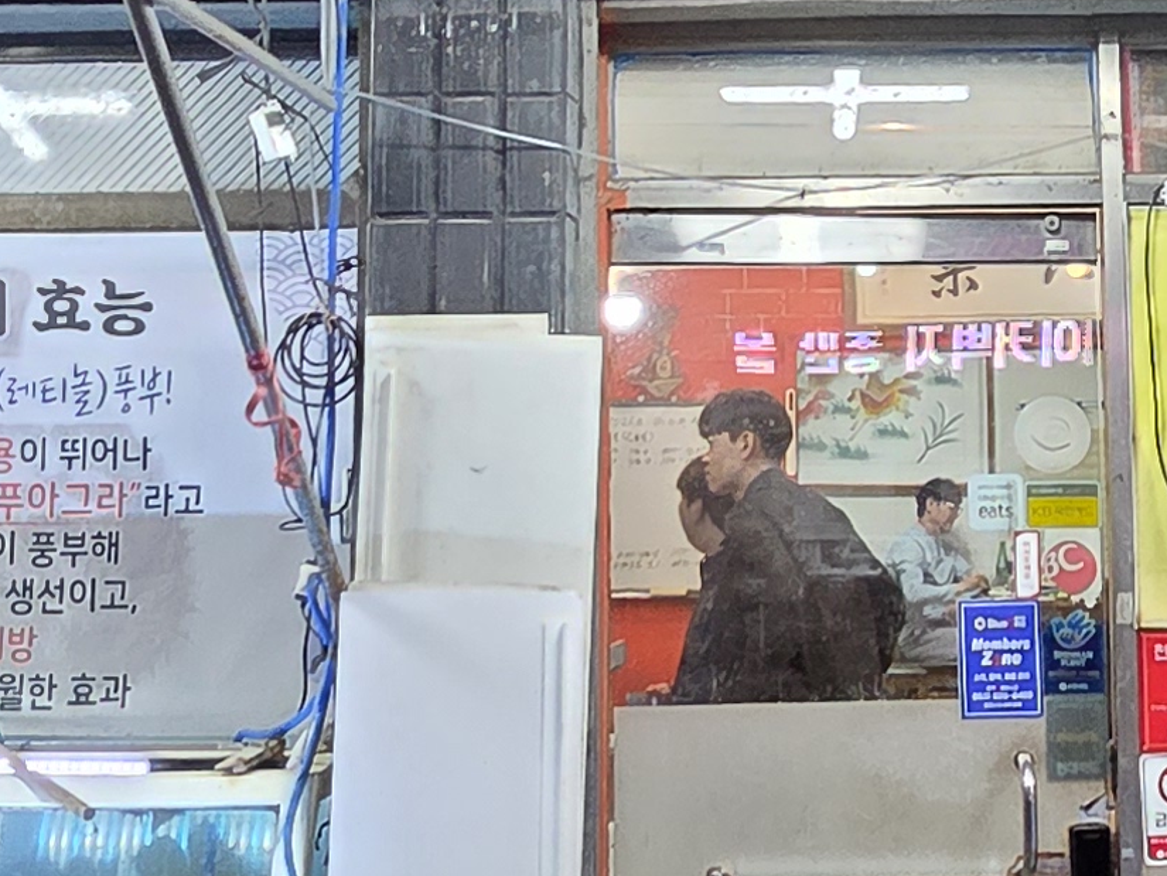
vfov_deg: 23.2
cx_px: 743
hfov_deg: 30.6
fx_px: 2124
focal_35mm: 63
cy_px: 273
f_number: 2.2
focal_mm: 2.2
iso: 320
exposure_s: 1/60
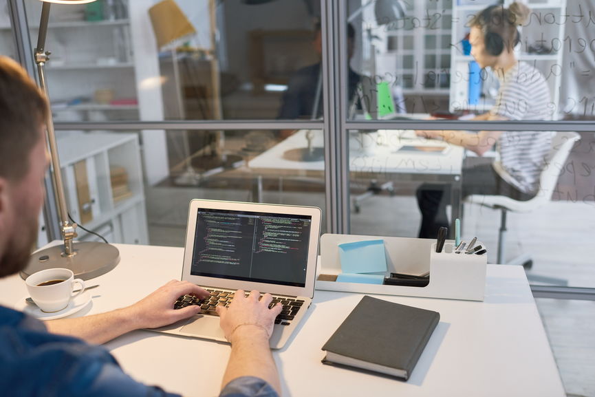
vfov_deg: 37.9
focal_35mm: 35
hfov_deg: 54.4
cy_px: 198
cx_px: 298
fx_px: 579
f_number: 2.8
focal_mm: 35
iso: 500
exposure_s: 1/160
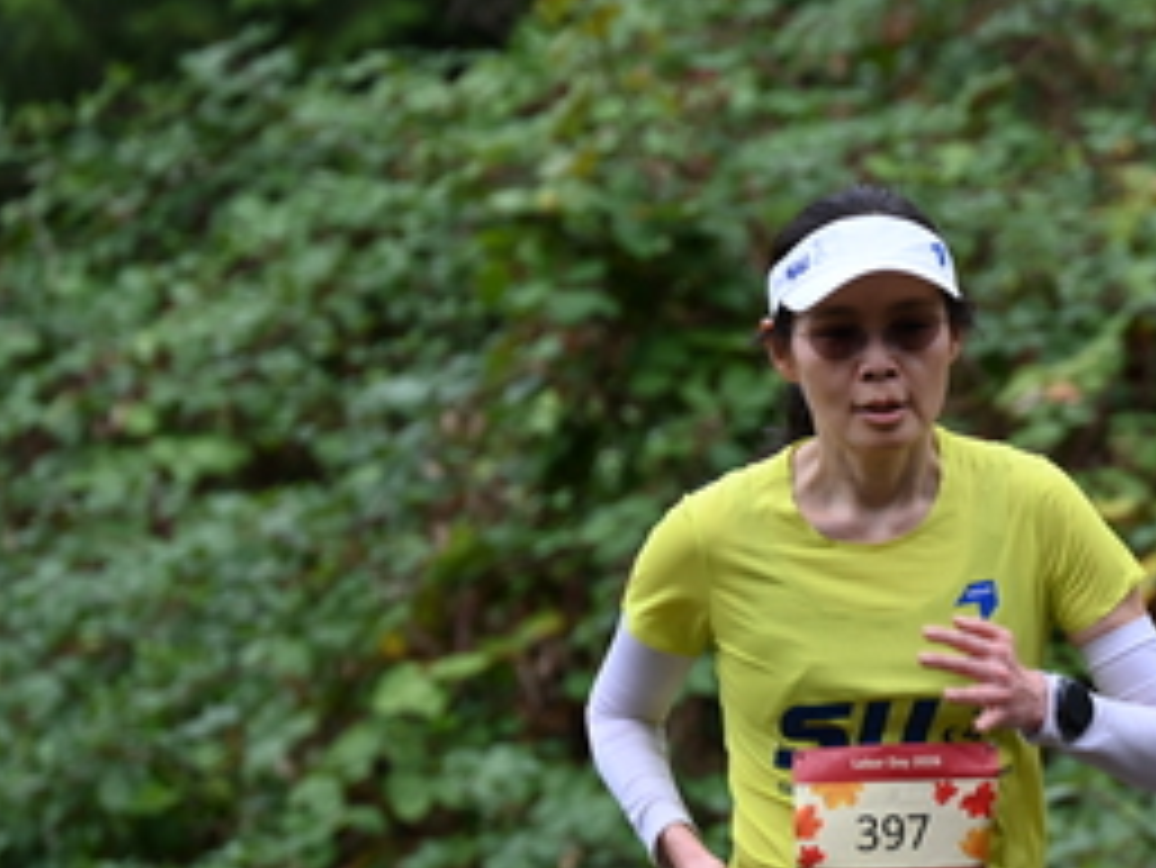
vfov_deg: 3.6
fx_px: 13765
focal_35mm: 412
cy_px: 573
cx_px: 904
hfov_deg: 4.8
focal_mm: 200
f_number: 6.3
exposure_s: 1/250
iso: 400
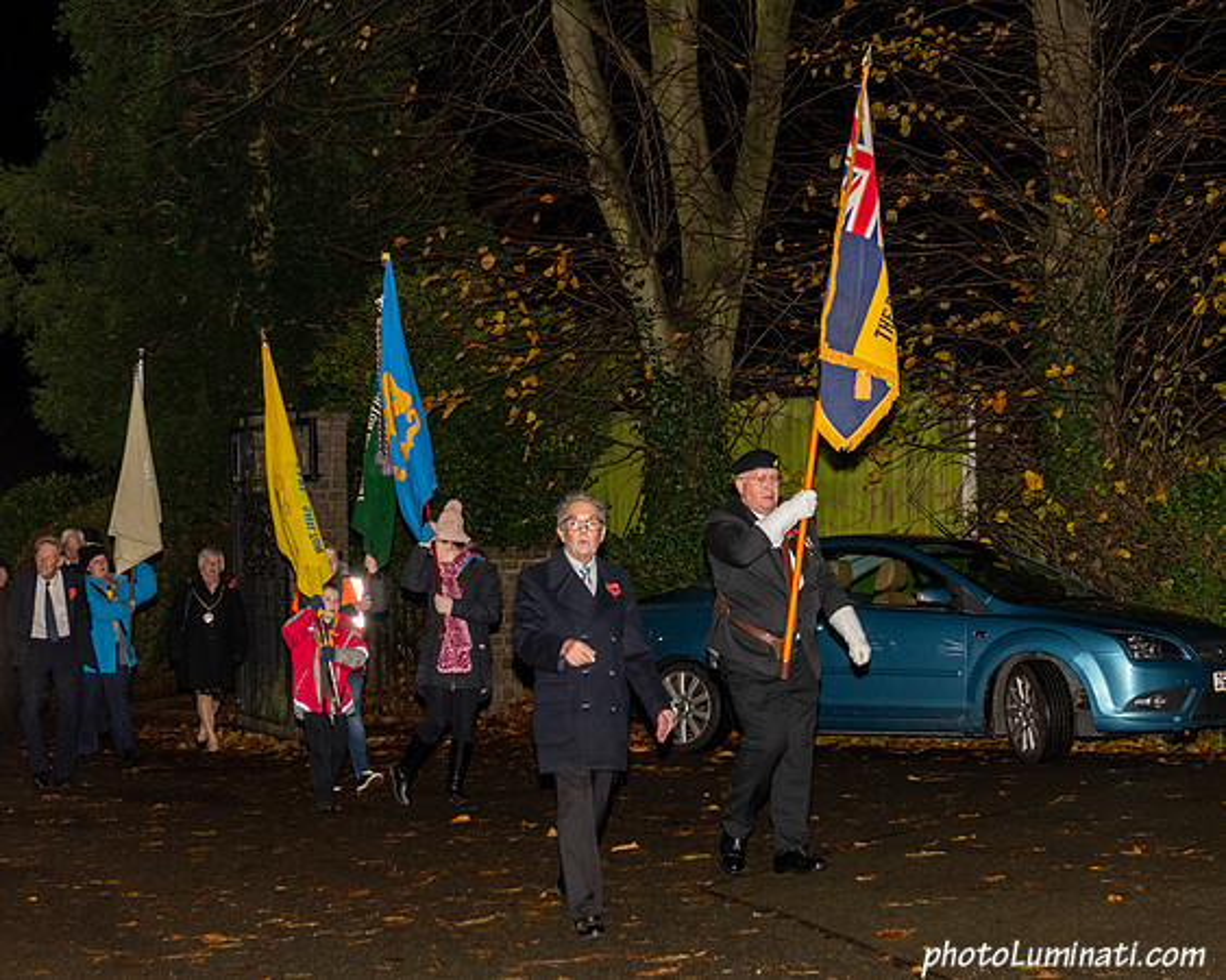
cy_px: 524
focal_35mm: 66
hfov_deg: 28.6
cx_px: 676
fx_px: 2399
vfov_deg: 23.1
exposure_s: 1/125
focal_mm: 40
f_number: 4.5
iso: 640
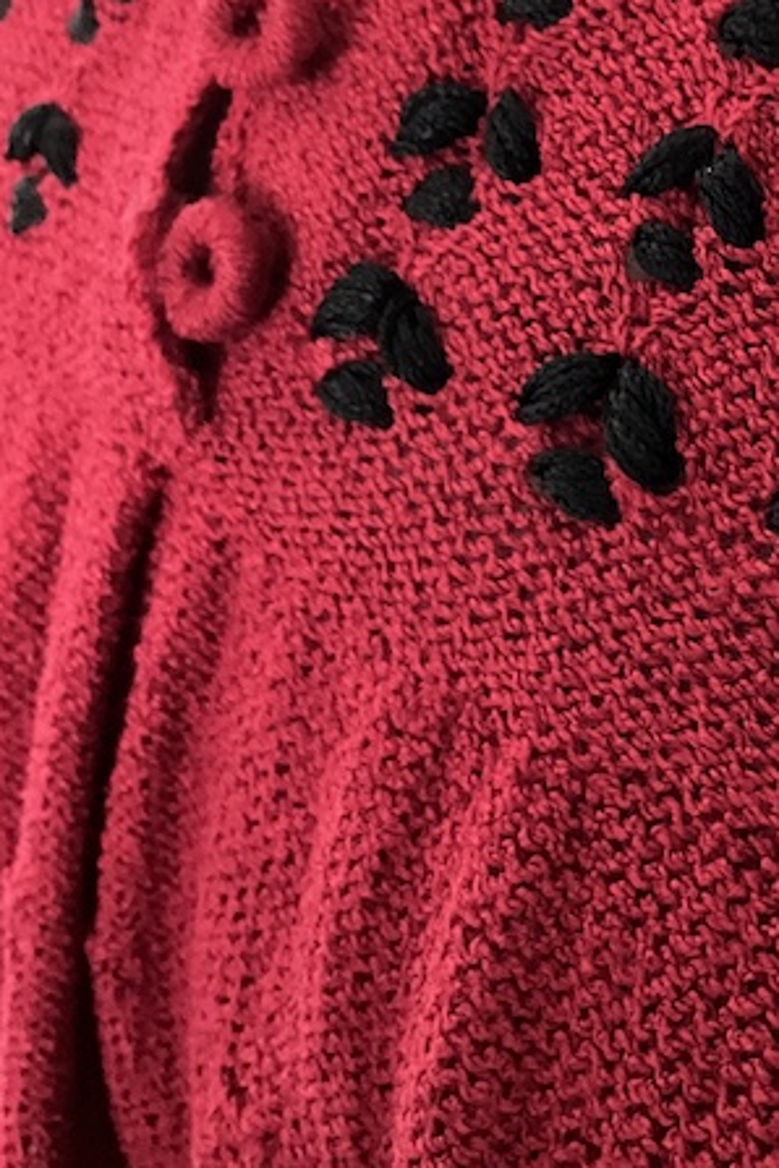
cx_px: 698
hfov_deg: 24.4
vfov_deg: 35.6
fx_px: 1753
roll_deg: +0.0
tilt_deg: -11.3
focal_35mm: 54
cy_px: 217
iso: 640
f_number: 1.8
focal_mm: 3
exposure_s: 1/23
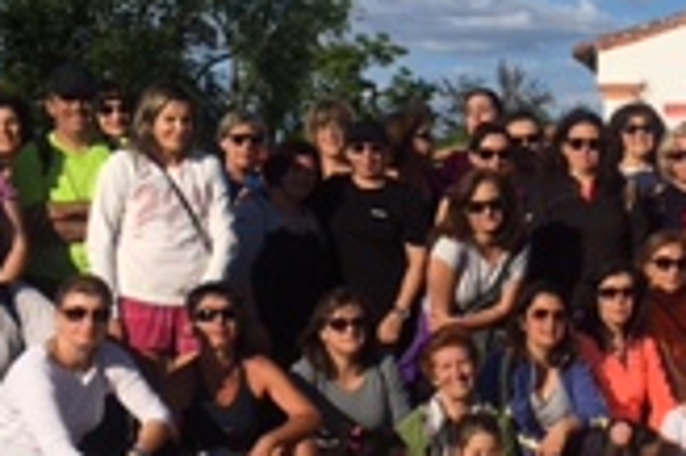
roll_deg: -0.2
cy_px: 310
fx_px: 2246
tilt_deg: +0.7
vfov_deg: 11.6
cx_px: 883
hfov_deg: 16.4
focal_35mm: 118
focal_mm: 4.15
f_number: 2.2
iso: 25
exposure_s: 1/3663
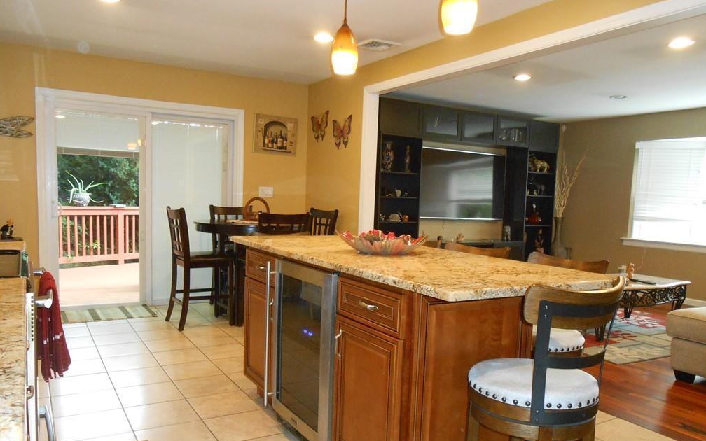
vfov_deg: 44.4
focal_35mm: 28
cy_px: 258
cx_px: 352
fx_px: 539
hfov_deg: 66.5
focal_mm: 4.6
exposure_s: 1/25
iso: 500
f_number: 3.5
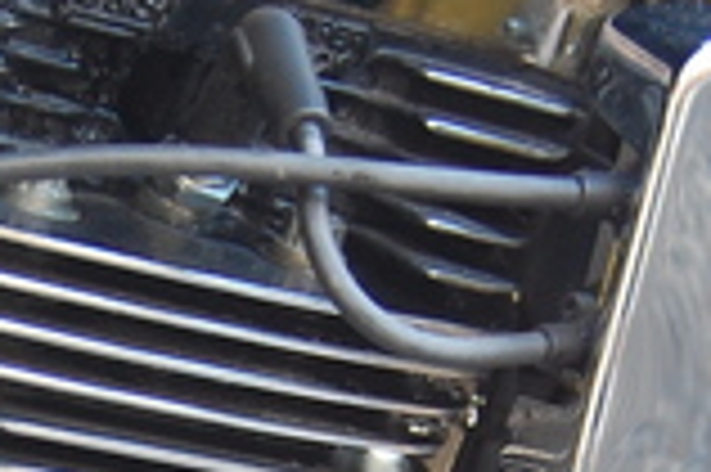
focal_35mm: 167
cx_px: 68
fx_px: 3295
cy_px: 719
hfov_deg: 12.2
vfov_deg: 8.0
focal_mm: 22
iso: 400
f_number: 3.8
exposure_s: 1/50
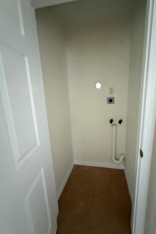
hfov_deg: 76.9
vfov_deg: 100.4
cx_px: 89
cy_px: 114
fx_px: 97
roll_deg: +1.4
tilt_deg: -12.1
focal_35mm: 15
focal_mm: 2.22
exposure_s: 1/58
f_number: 2.2
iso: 1250
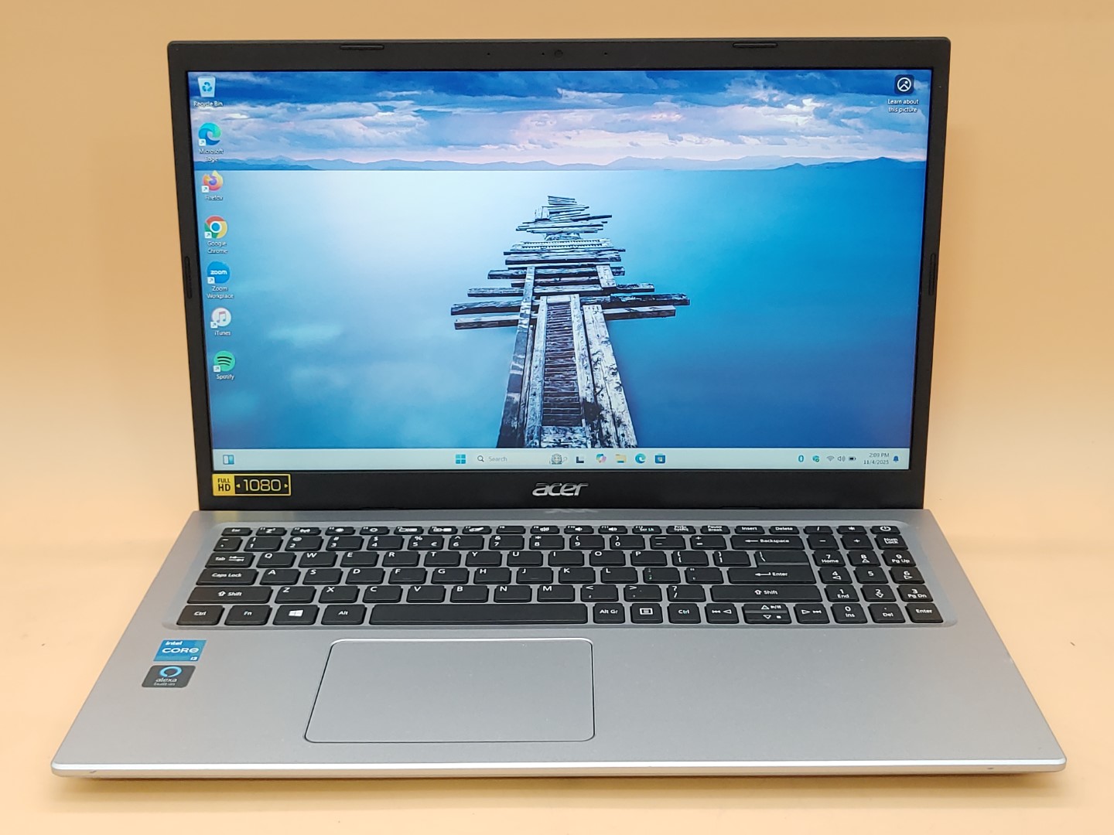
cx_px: 557
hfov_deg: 41.2
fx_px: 1480
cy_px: 418
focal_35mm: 46
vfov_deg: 31.5
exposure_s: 1/61
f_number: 1.8
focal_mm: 4.36
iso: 50
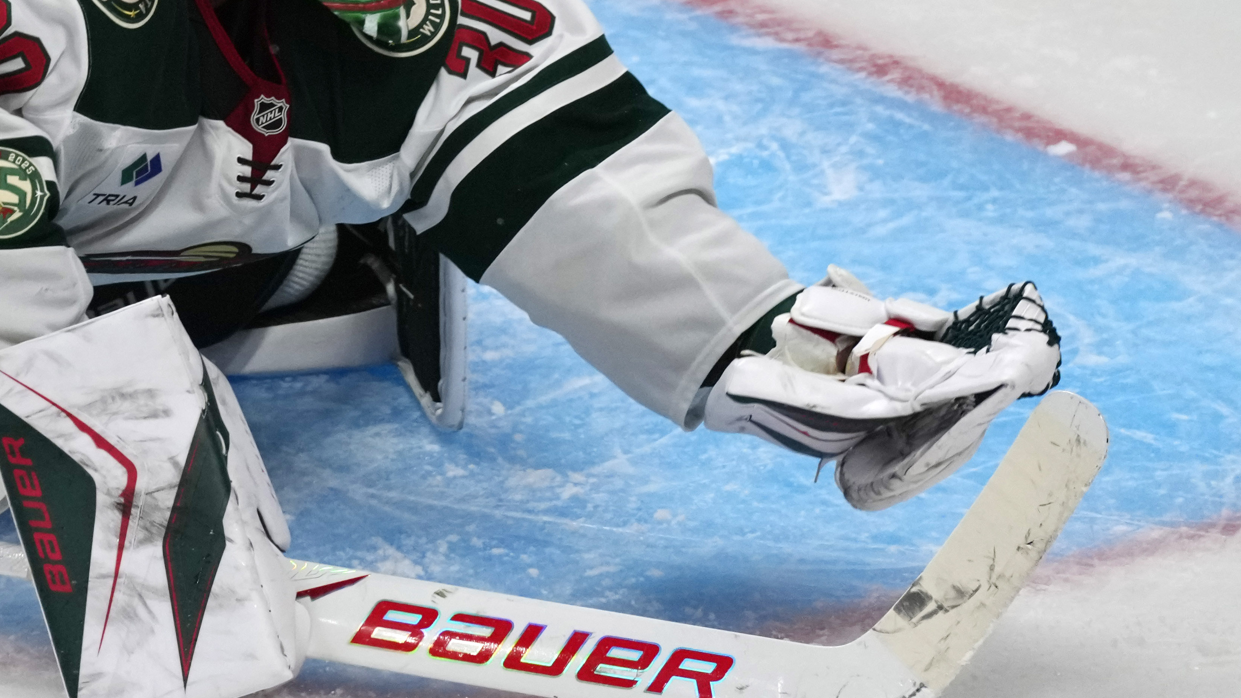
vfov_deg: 0.7
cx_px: 322
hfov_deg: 1.3
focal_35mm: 1642
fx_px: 54031
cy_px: -18
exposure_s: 1/2000
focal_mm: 600
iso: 2000
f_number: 4
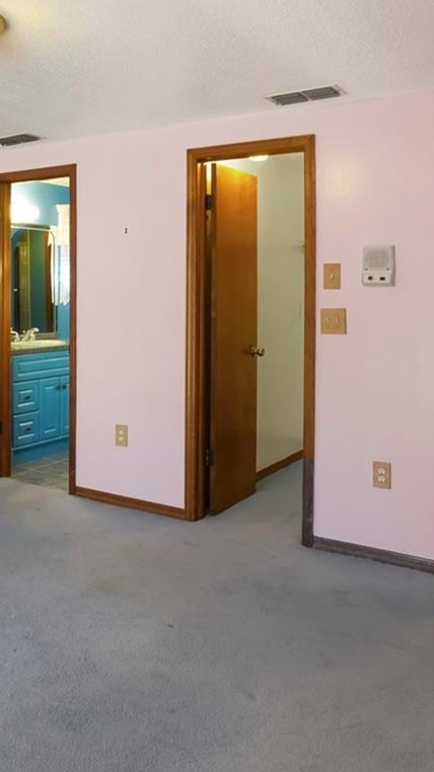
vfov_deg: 58.8
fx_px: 676
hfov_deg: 34.4
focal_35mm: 33
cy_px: 296
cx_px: 80
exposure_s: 1/10
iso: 400
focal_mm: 10
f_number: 8
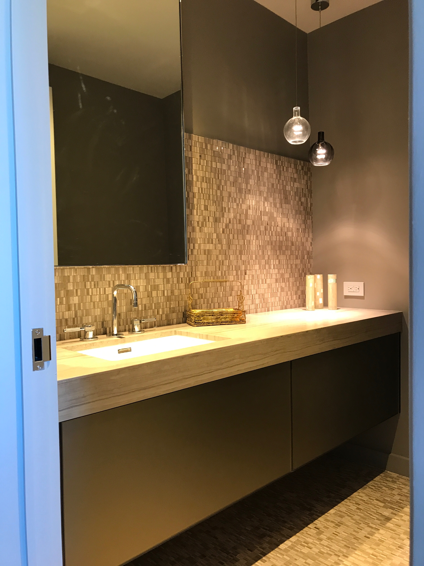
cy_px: 283
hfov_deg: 49.7
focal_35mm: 28
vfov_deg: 63.4
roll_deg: +0.9
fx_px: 457
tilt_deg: -1.9
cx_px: 212
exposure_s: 1/20
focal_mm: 3.99
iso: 40
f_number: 1.8
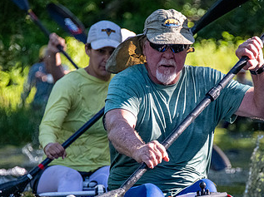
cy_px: 143
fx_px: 3299
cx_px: 194
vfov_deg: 3.4
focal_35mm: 433
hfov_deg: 4.6
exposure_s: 1/3200
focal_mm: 210
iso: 3600
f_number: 5.6
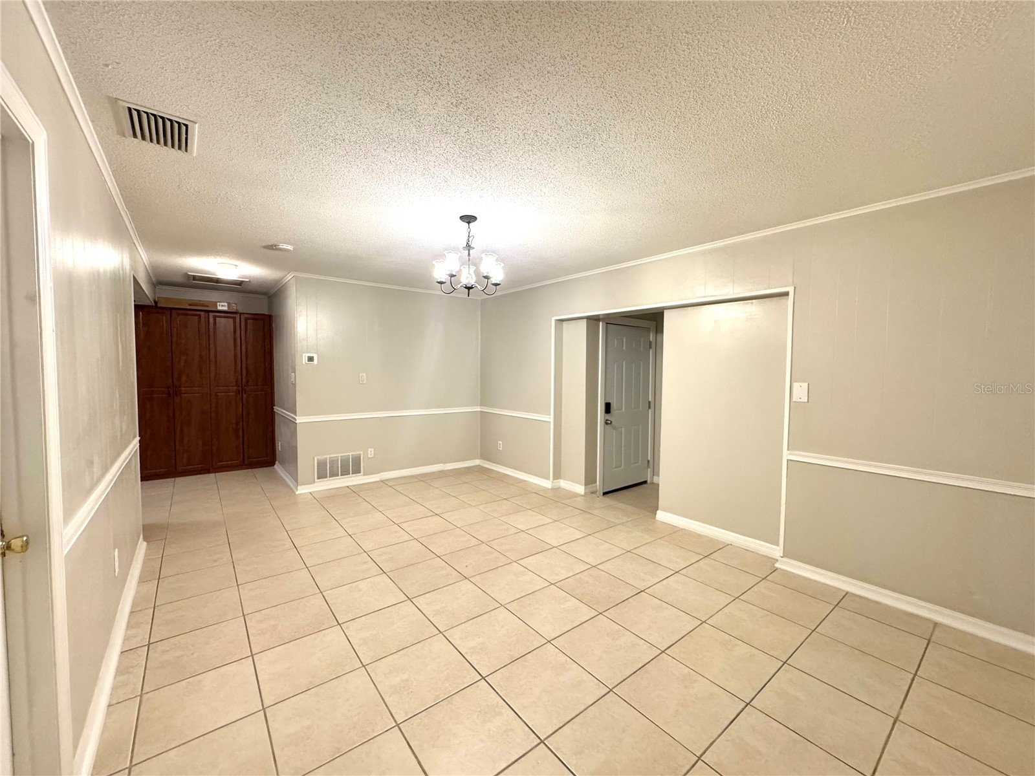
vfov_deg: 85.7
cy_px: 388
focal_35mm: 14
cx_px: 518
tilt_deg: -2.5
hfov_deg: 102.1
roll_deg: -0.7
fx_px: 419
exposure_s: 1/120
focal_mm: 2.22
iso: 320
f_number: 2.2
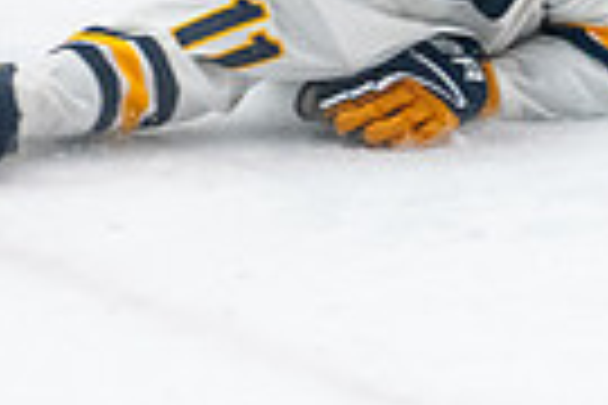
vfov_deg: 3.0
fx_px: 7633
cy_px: -362
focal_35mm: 452
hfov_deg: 4.5
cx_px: -540
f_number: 2.8
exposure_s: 1/800
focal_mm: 105
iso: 3200
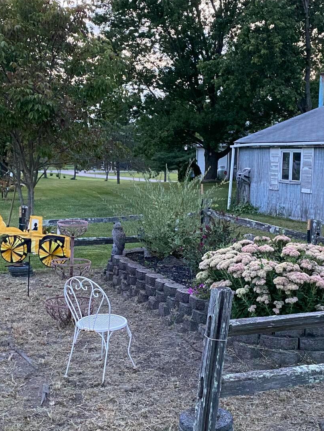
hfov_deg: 30.3
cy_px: 254
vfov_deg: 39.5
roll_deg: -1.1
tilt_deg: -10.7
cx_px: 182
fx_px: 599
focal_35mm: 48
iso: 500
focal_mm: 4.25
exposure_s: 1/54
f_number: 1.8
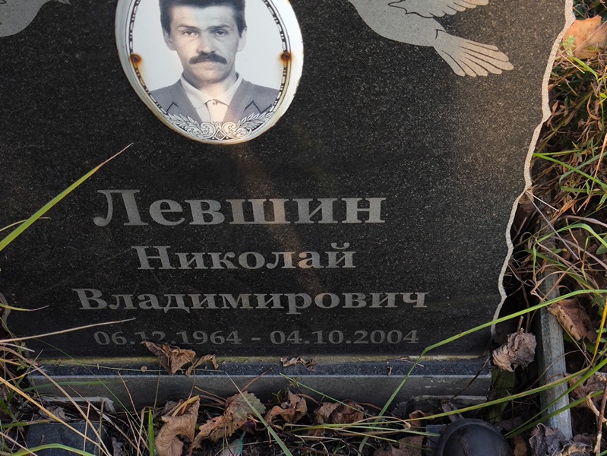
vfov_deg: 29.1
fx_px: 877
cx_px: 304
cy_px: 228
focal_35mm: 50
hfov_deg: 38.2
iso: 50
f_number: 1.7
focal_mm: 4.71
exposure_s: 1/60
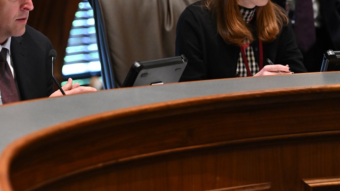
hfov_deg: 9.2
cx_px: 121
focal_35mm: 235
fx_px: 2118
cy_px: 39
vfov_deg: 5.2
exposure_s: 1/160
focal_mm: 135
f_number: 2.8
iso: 5000
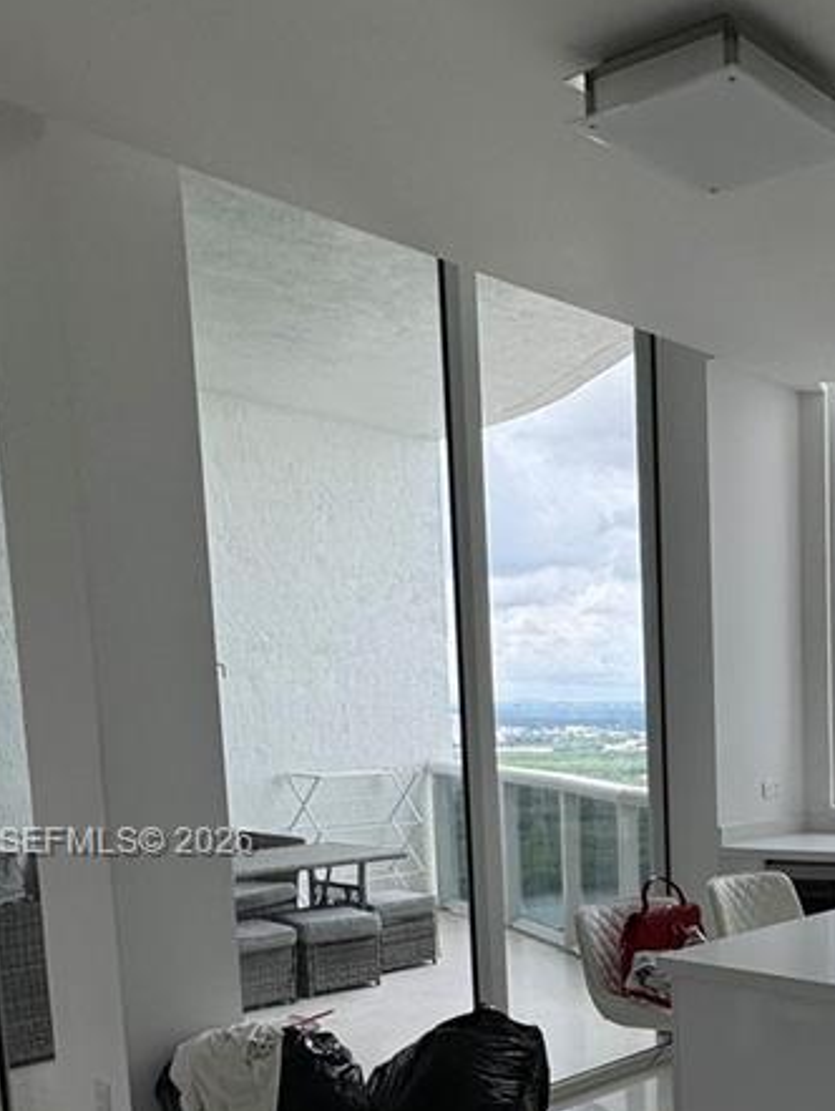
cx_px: 921
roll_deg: +1.6
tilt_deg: -4.3
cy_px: 845
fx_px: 1221
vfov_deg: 47.0
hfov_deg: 33.0
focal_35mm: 38
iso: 40
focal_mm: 2.22
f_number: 2.2
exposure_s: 1/138
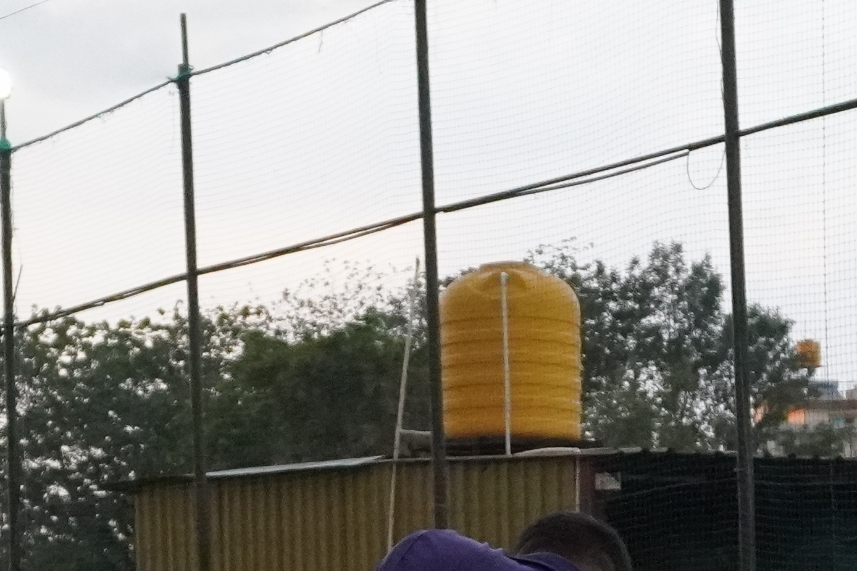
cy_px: 717
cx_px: 399
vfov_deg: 9.1
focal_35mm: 149
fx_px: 3550
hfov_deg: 13.8
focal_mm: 23
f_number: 5.6
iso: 5000
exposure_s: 1/1000
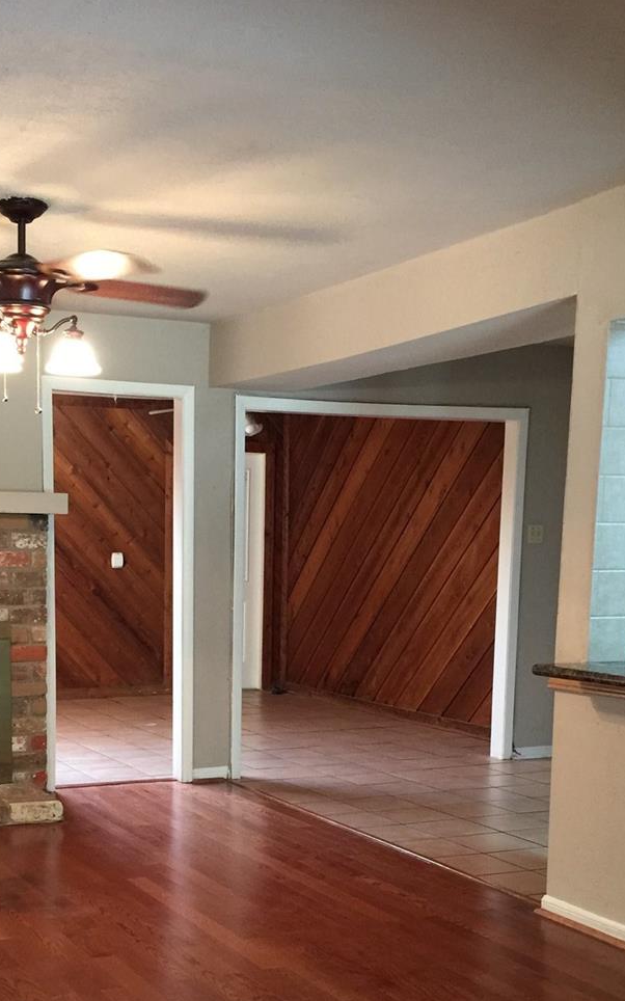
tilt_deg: -6.5
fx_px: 1336
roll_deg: -0.6
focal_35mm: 49
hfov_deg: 26.2
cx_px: 200
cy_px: 746
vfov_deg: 40.0
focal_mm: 4.15
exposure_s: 1/10
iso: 100
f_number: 2.2
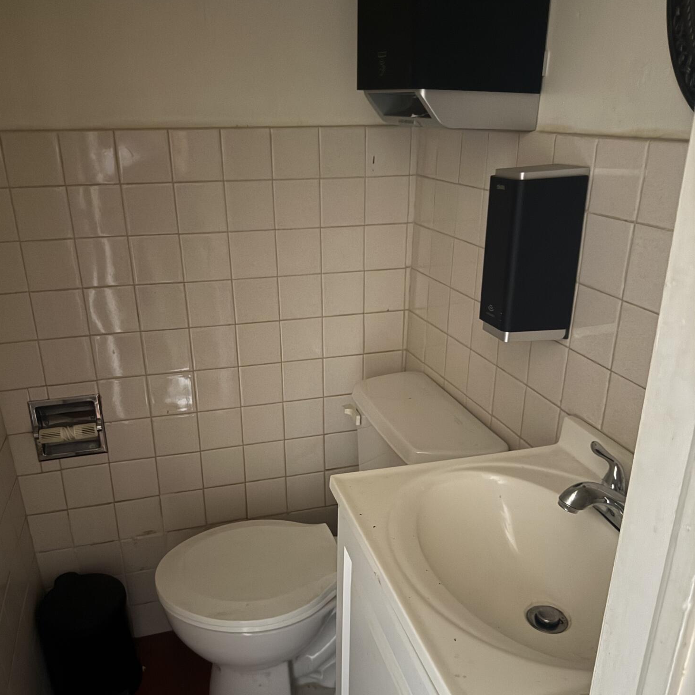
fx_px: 659
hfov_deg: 55.6
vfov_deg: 55.4
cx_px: 339
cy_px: 395
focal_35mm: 29
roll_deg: -0.9
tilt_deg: -24.6
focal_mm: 6.76
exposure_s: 1/9
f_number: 1.78
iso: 1600
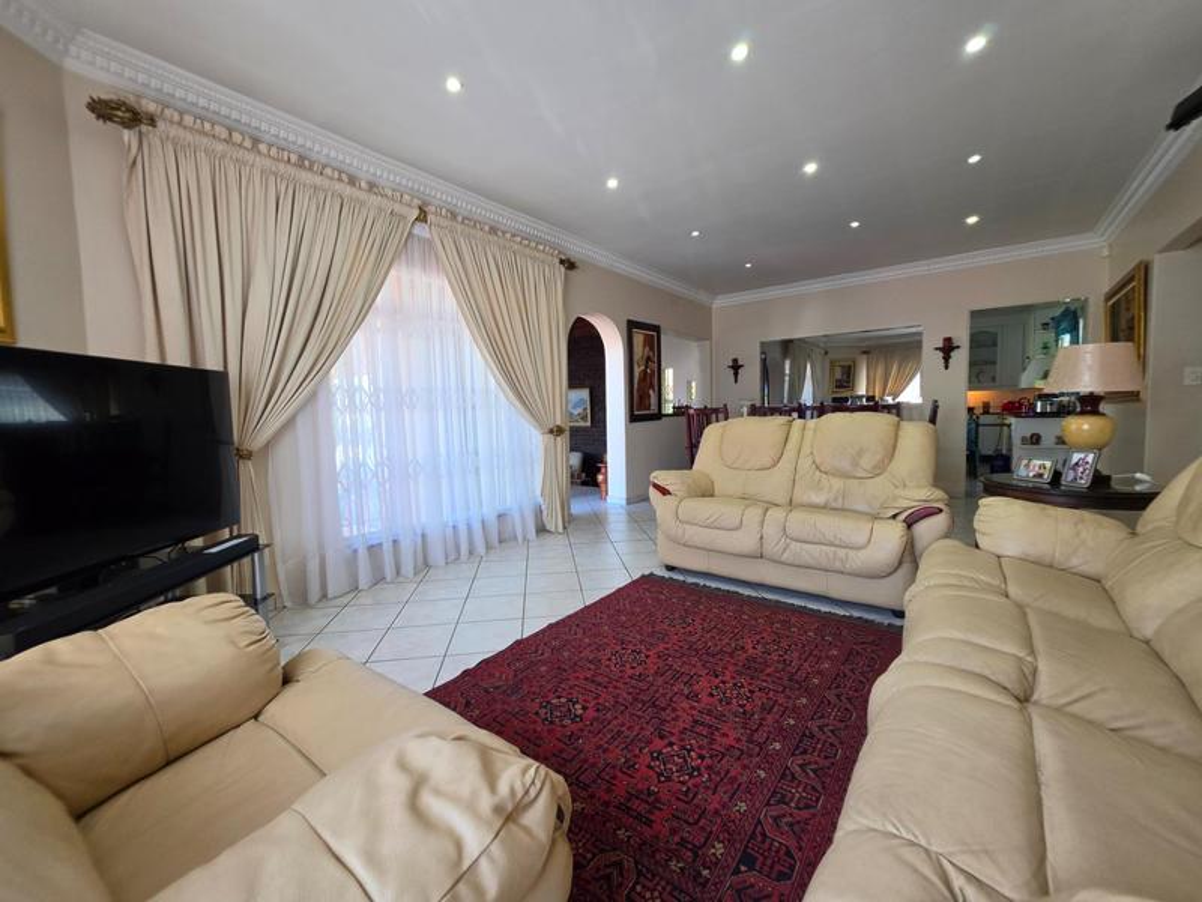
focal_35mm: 13
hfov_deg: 106.2
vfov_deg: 89.9
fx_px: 451
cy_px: 451
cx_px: 601
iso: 125
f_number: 1.9
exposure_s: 1/100
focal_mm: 2.2
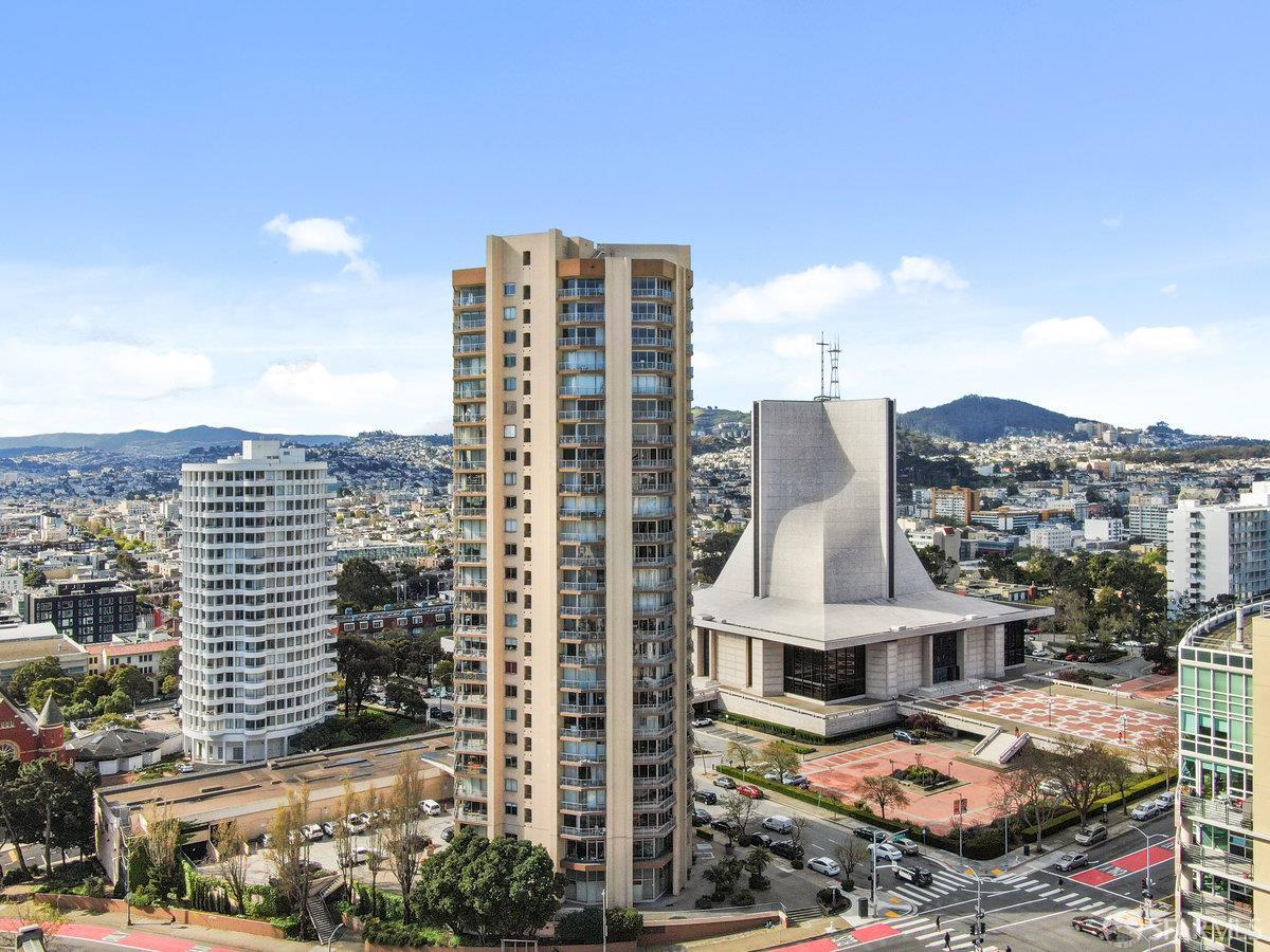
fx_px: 1137
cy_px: 476
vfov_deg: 45.4
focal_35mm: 31
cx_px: 635
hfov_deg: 58.4
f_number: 3.1
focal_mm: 5.33
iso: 100
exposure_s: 1/320
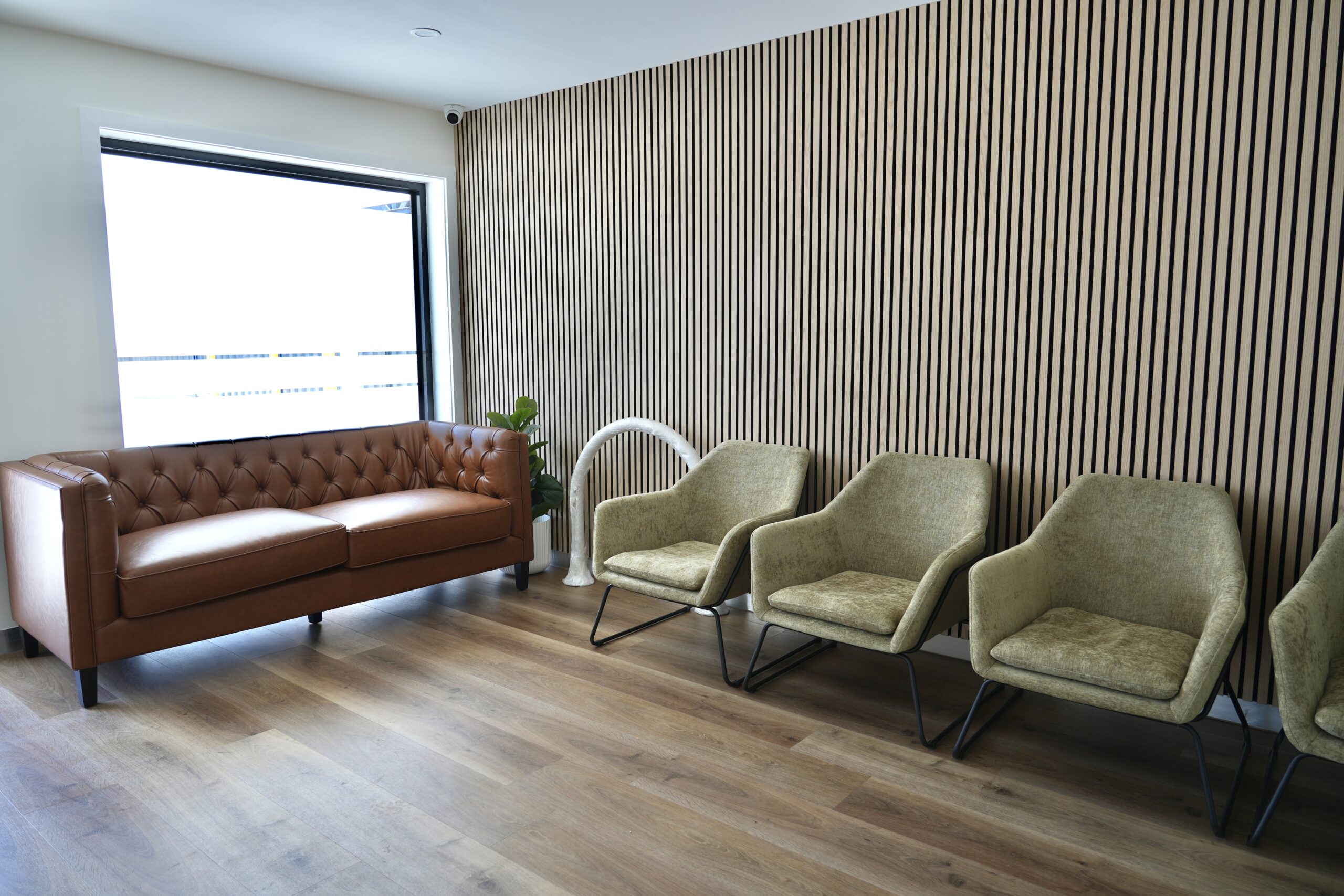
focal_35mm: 24
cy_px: 448
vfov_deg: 53.1
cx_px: 672
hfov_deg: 73.7
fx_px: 896
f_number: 4.5
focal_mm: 24
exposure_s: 1/40
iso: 100
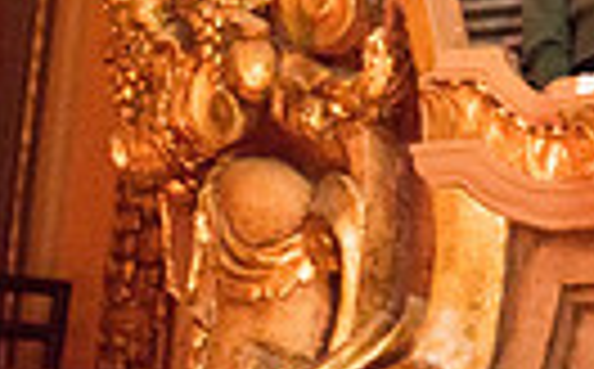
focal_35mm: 260
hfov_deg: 7.9
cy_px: -286
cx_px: 927
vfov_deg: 5.0
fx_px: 4202
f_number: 2.8
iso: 800
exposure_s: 1/80
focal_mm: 58
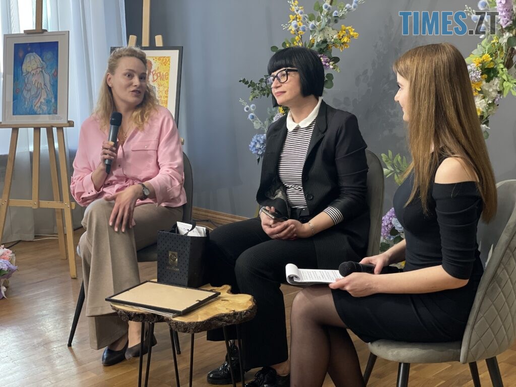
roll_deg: +2.1
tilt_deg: -9.1
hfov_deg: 36.8
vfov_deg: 28.0
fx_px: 775
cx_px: 258
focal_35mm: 52
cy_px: 194
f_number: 2
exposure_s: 1/100
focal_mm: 6
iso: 250
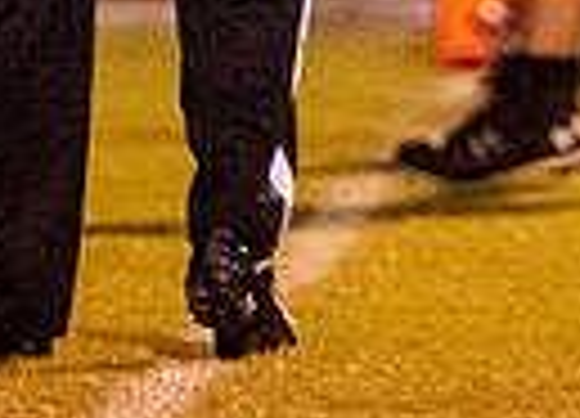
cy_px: -502
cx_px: 161
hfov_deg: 1.2
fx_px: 27166
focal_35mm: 1644
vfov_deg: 0.9
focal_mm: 280
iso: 25600
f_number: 4
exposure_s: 1/800
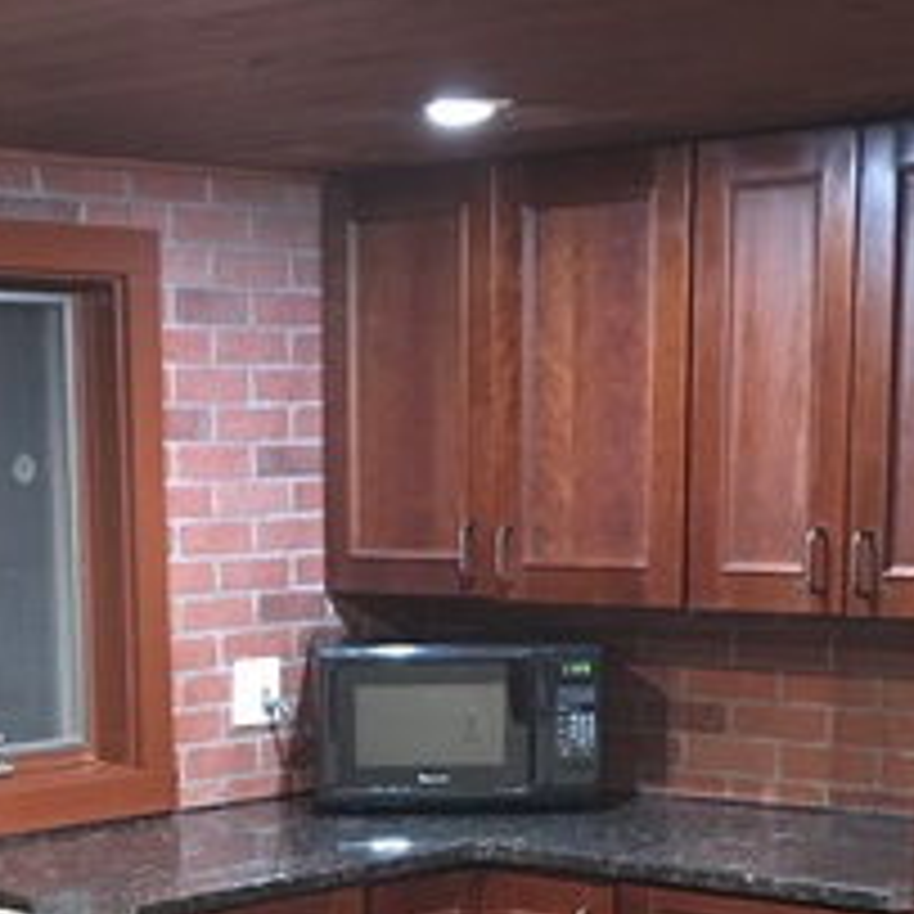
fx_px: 2509
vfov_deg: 19.6
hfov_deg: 20.5
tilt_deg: -11.0
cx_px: 259
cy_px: 1040
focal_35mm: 84
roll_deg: +0.5
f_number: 2.2
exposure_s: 1/4
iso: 80
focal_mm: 4.15
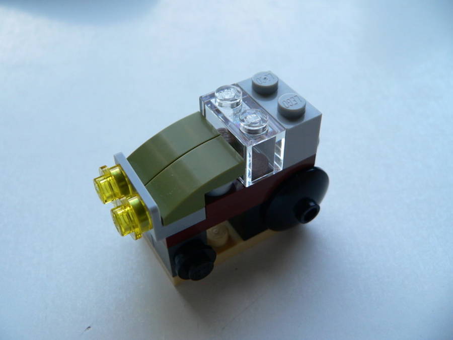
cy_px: 170
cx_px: 226
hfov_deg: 51.4
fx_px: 471
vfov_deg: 39.7
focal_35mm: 36
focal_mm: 6
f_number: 2.8
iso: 150
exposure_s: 1/60
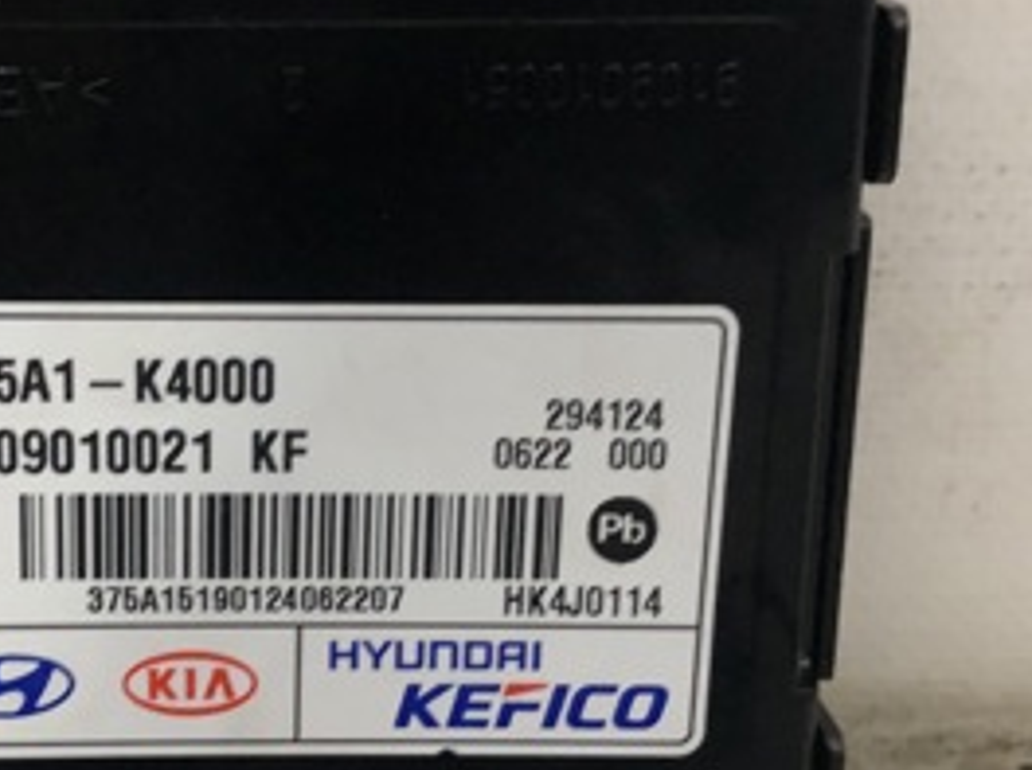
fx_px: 2024
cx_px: 250
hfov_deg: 28.2
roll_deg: +2.9
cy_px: 436
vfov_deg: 21.5
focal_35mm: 68
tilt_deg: -26.6
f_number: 1.8
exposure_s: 1/8
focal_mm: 3.99
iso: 80
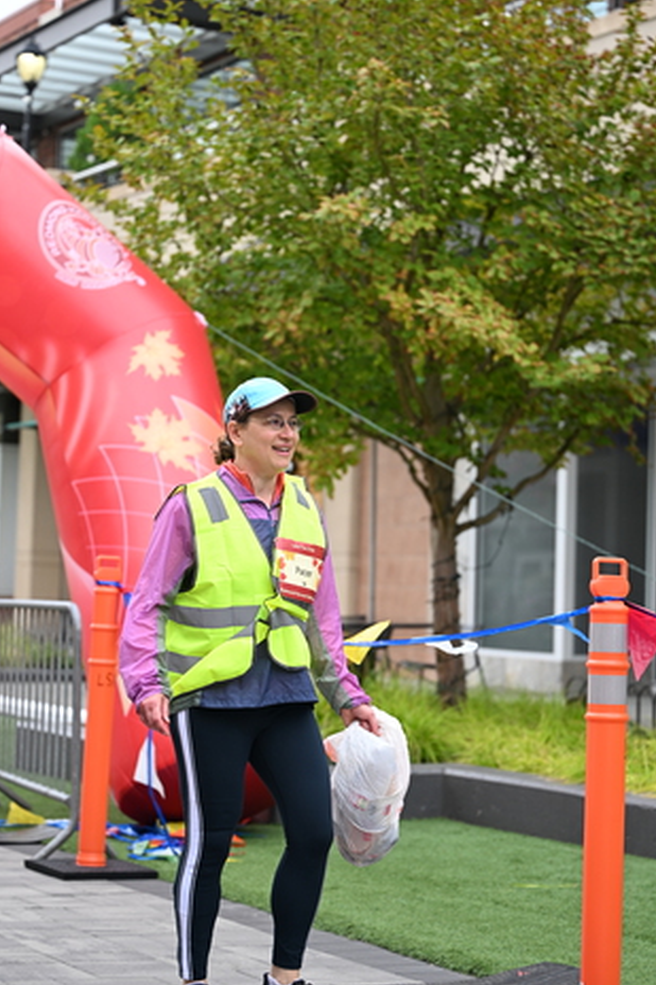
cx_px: 313
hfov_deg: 16.4
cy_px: 476
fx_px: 2270
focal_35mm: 83
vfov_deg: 24.5
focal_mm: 70
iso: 400
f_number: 2.8
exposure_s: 1/1250
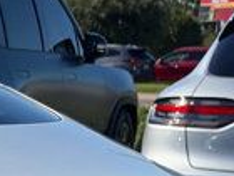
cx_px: -460
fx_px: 1183
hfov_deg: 9.2
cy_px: 422
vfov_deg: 7.9
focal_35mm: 175
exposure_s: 1/5208
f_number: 1.72
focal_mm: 6.93
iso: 64
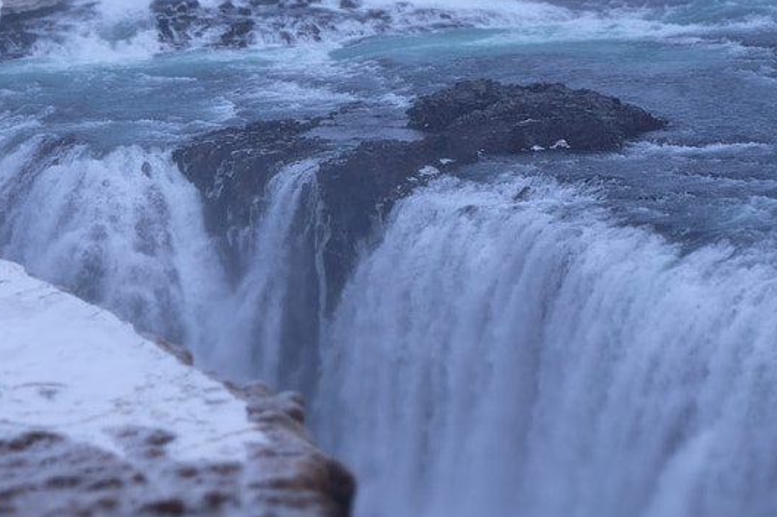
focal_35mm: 169
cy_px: 142
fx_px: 3646
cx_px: 688
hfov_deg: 12.1
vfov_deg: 8.1
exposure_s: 1/1000
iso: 200
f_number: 5.6
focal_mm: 37.1
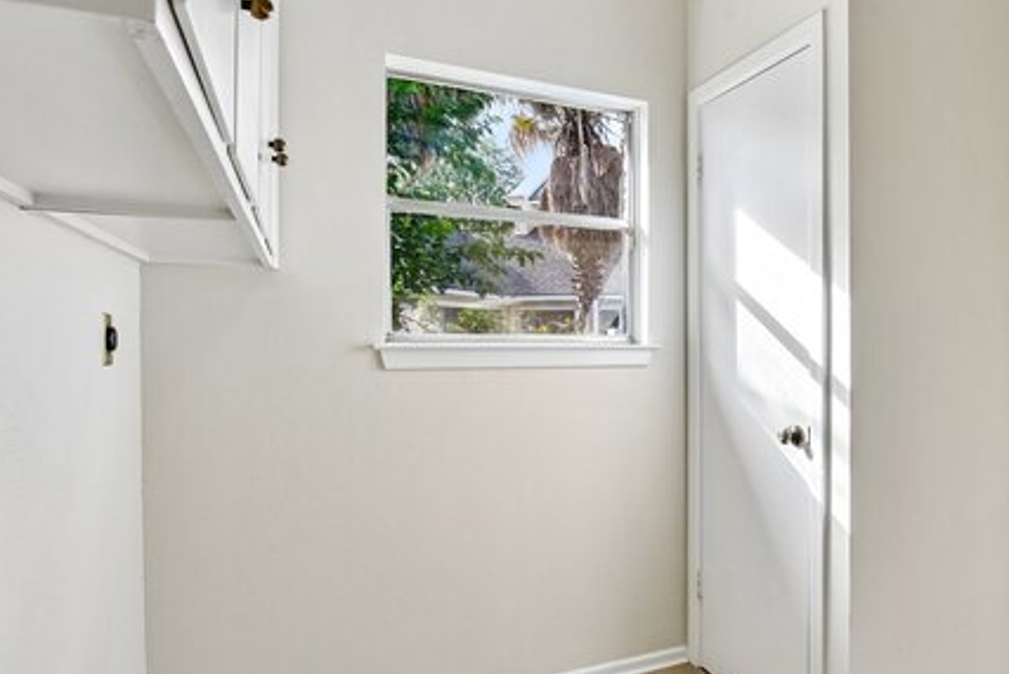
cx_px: 685
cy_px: 344
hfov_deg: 71.2
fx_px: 673
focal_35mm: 24
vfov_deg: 53.2
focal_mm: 16
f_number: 8
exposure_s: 1/60
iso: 400
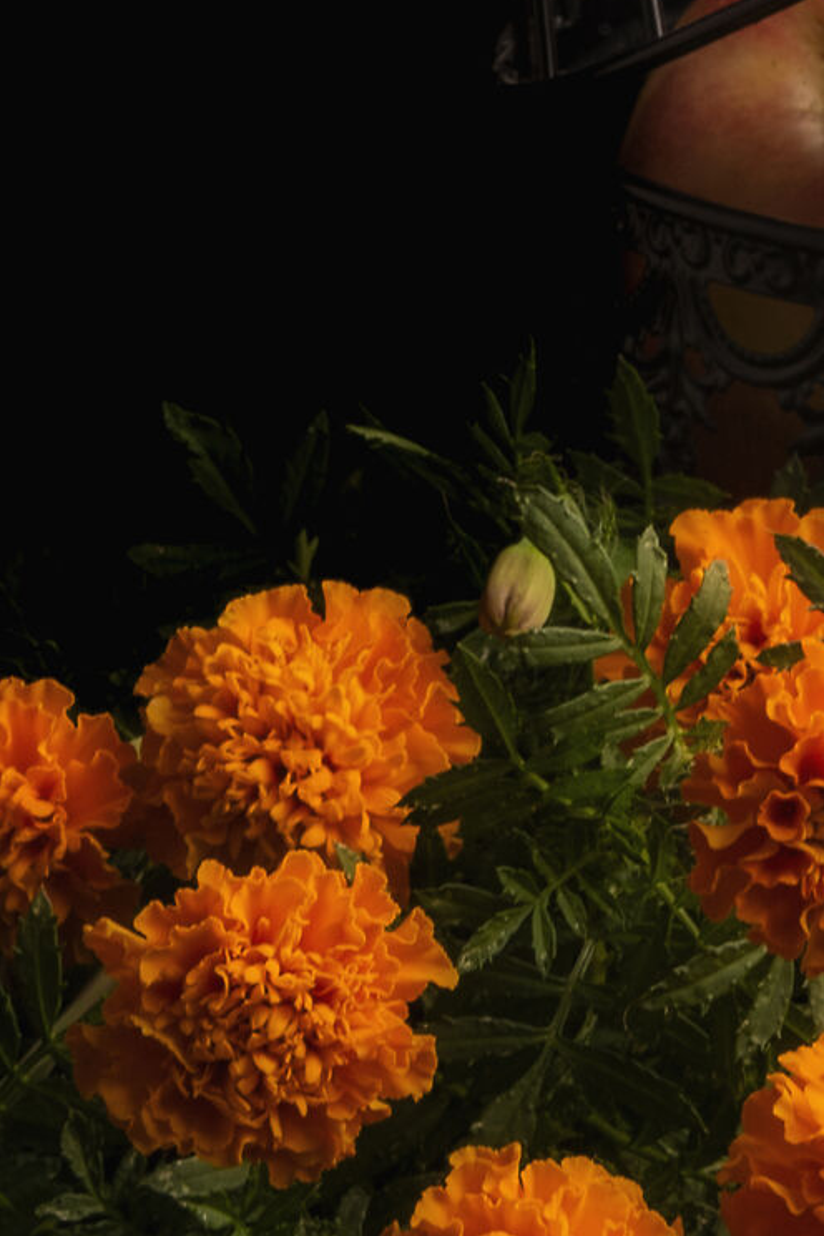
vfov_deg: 9.6
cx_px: 905
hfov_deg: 6.4
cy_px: -52
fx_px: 7312
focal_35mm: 213
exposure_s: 1/6
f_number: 10
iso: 320
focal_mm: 66
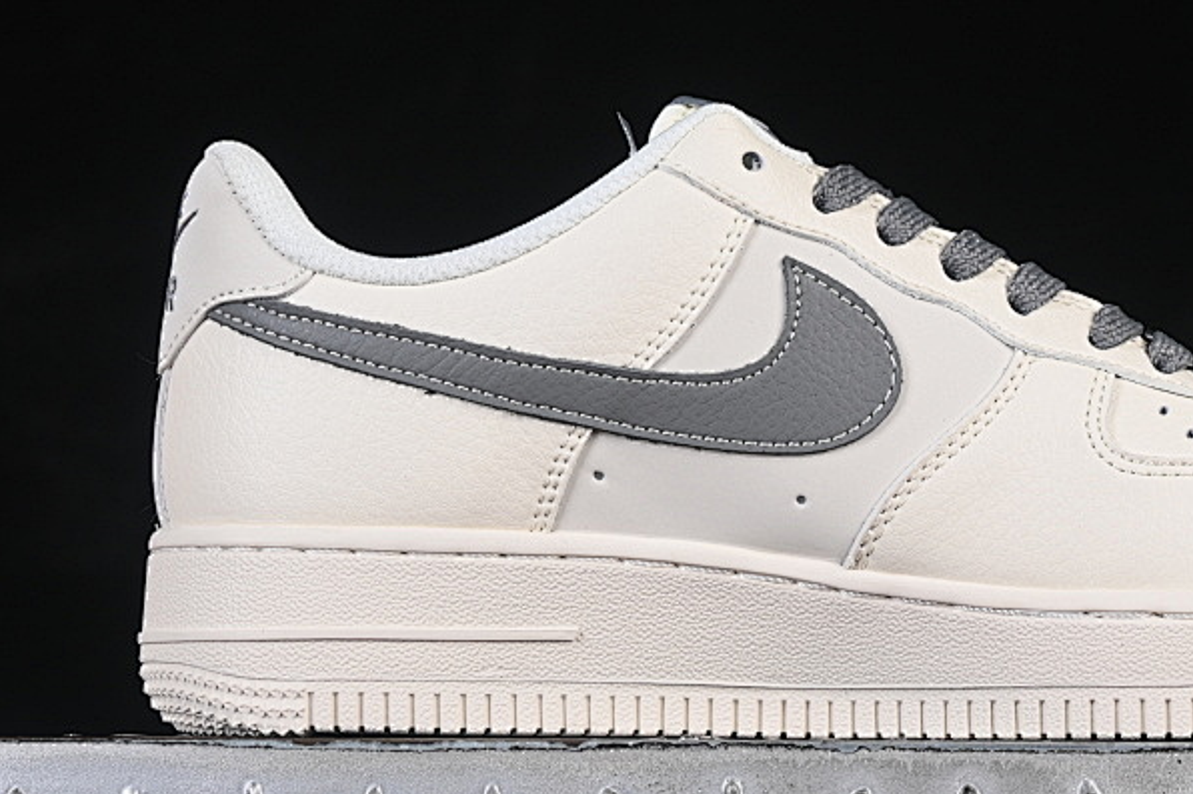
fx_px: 4505
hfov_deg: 15.0
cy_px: 288
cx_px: 887
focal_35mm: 136
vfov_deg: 10.1
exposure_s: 1/80
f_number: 8
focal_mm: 50
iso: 160
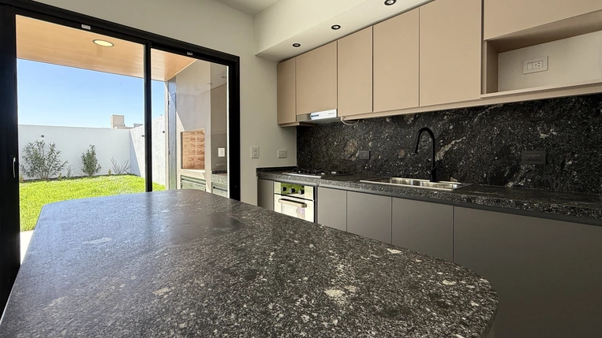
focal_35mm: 16
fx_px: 255
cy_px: 154
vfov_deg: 66.9
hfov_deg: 99.3
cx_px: 311
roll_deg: +1.1
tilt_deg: -0.9
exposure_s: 1/223
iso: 64
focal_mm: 2.22
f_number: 2.2
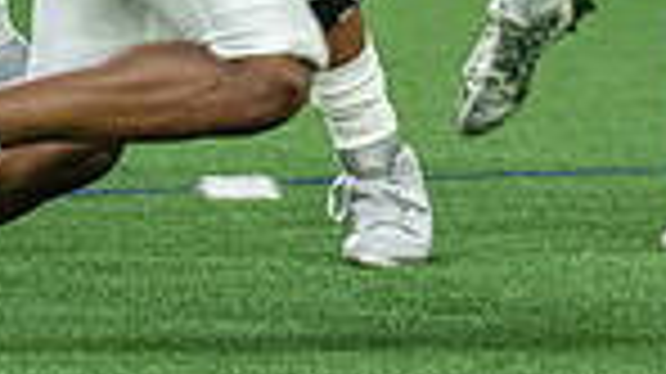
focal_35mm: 1257
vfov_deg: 1.0
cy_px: -592
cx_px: 734
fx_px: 22182
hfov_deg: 1.7
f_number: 2.8
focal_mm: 200
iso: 2000
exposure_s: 1/500
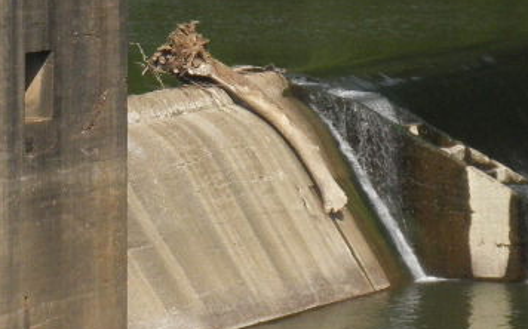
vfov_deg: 3.7
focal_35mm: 351
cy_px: -18
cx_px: -96
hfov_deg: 6.0
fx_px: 5048
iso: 80
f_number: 11.9
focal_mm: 16.3
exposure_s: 1/125
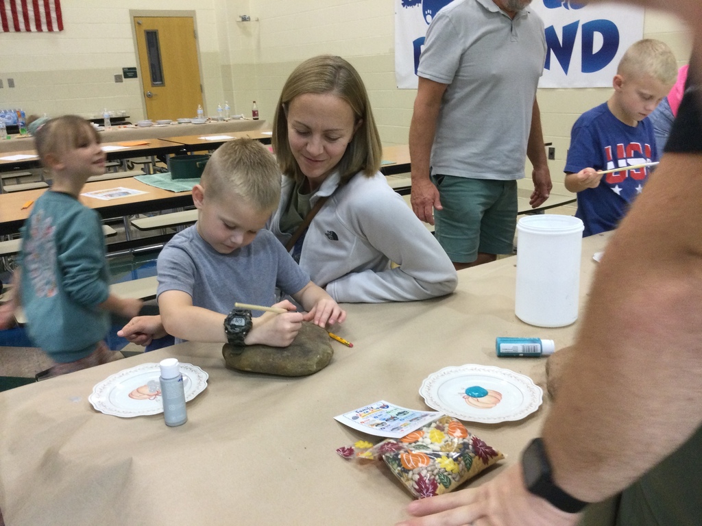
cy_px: 263
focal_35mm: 31
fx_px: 629
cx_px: 351
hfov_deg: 58.4
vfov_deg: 45.4
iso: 100
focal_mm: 3.3
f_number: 2.4
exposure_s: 1/30
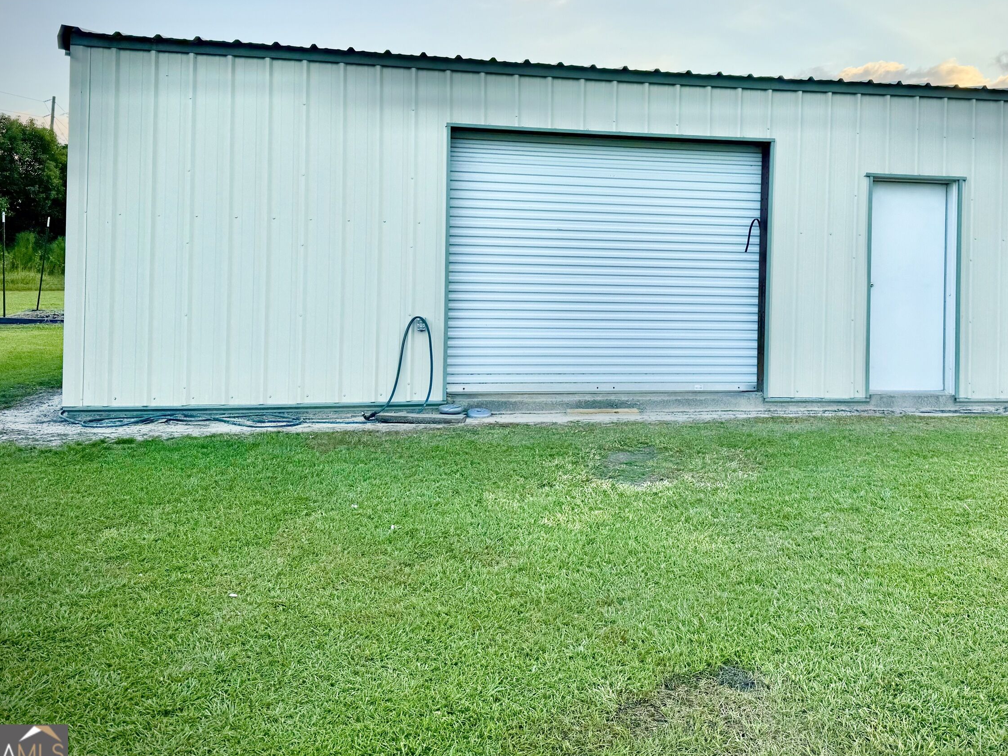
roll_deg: -2.9
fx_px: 961
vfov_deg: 42.4
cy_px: 257
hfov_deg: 54.9
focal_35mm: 33
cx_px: 606
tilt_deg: -0.1
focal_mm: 6.76
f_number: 1.78
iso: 80
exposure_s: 1/2232
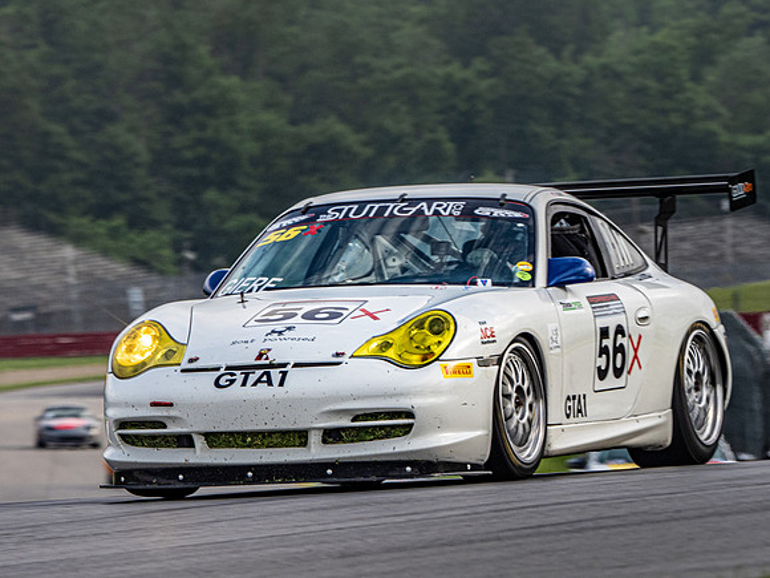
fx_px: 14363
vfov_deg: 2.3
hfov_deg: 3.1
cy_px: 267
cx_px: 414
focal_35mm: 646
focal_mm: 300
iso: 400
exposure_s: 1/320
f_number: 8
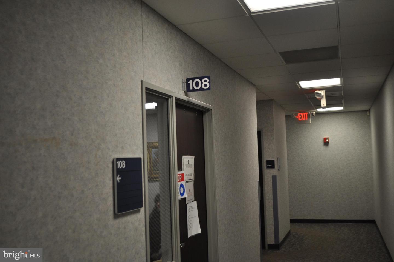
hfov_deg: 49.6
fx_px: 426
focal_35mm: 39
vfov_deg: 34.1
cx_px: 197
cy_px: 131
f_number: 4.2
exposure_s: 1/60
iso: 400
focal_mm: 26
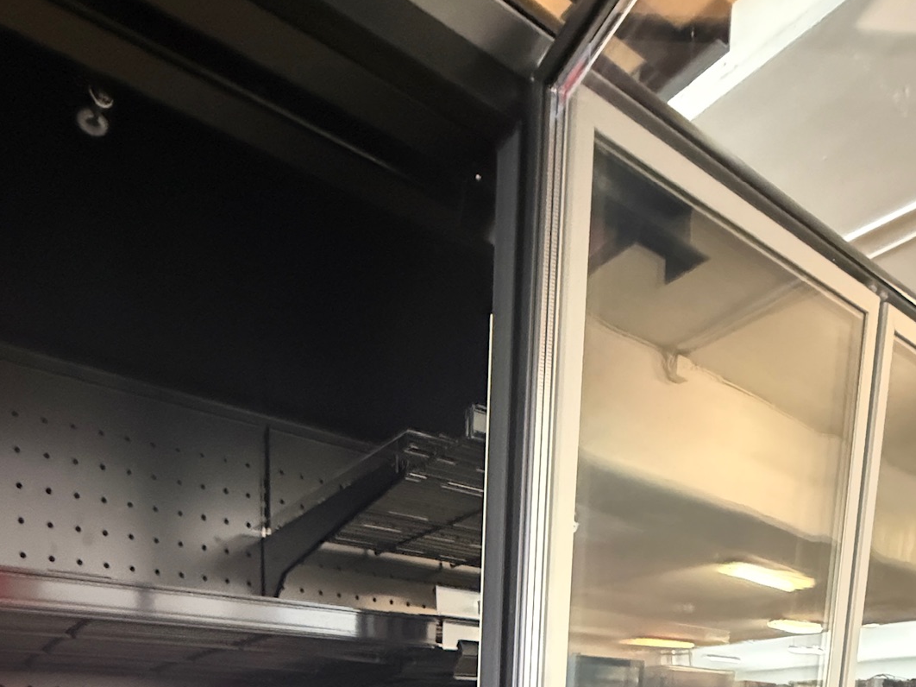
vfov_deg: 37.3
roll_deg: +0.2
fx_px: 714
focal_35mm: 27
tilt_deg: -6.6
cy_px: 845
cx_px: 338
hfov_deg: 64.3
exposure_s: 1/33
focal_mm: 2.22
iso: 1600
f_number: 2.2
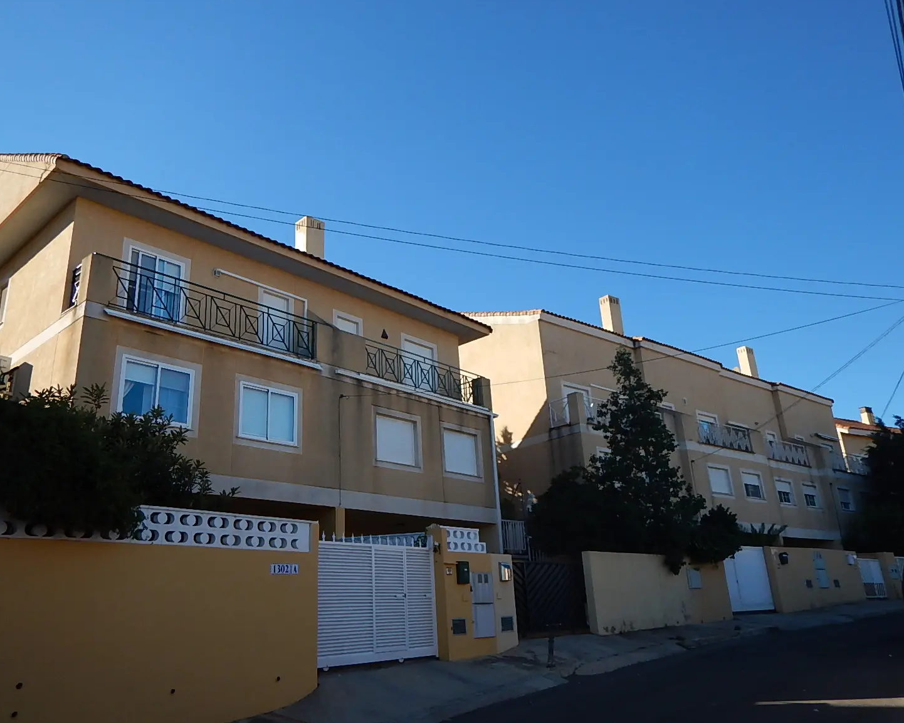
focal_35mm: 26
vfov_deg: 54.9
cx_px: 416
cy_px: 356
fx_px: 695
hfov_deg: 65.9
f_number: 2.8
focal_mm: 4.3
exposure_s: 1/1500
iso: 125
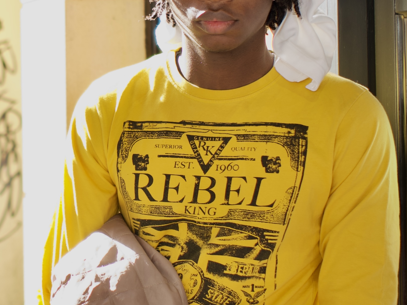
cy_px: 56
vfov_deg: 15.1
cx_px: 9
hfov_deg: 19.7
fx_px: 1140
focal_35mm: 97
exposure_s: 1/125
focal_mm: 28
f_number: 2
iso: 50
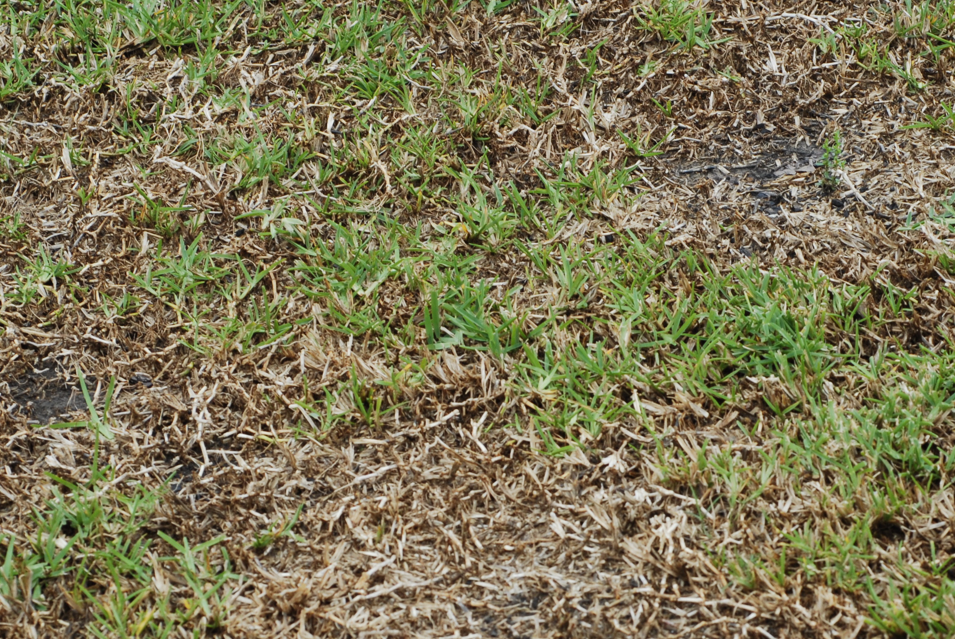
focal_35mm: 149
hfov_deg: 13.7
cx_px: 617
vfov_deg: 9.2
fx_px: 3958
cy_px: 519
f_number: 8
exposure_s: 1/250
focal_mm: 60
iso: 200
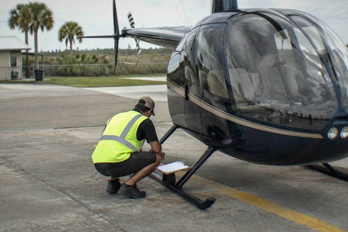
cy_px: 116
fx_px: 338
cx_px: 174
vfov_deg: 37.8
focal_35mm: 35
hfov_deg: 54.5
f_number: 7.1
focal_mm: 35
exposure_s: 1/500
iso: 500
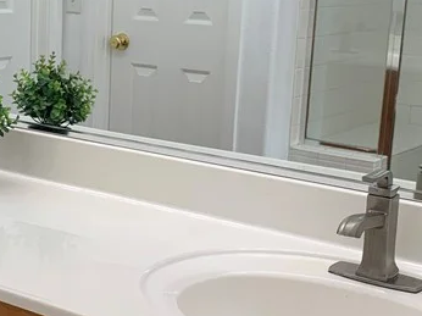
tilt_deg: -12.0
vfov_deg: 19.1
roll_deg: -1.6
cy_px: 162
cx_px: 120
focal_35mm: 77
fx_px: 938
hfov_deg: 25.1
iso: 32
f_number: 1.8
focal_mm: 4.25
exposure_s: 1/120
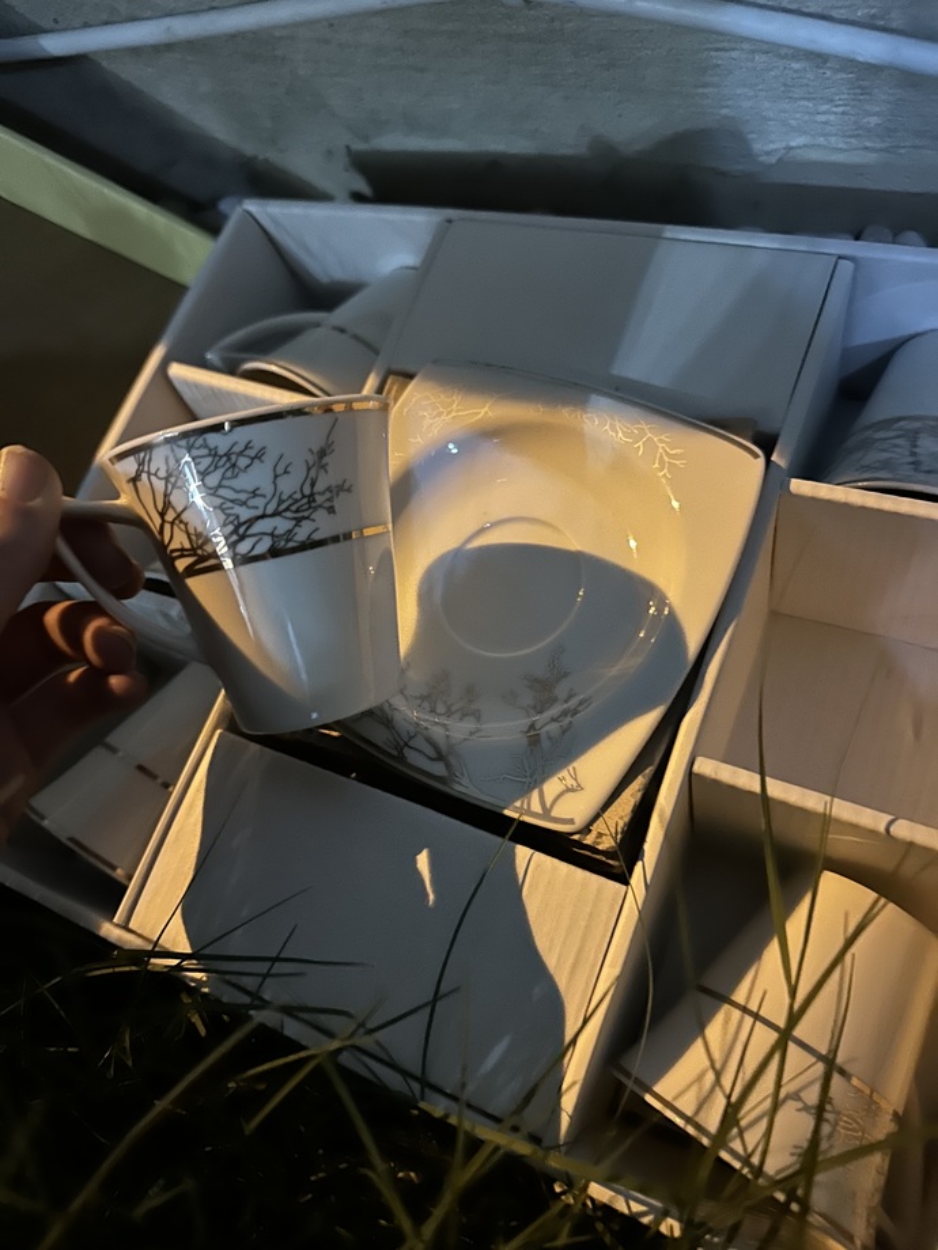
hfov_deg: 56.8
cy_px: 625
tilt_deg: -60.6
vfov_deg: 71.6
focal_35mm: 24
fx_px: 867
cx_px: 469
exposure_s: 1/17
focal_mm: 6.86
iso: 1600
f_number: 1.78
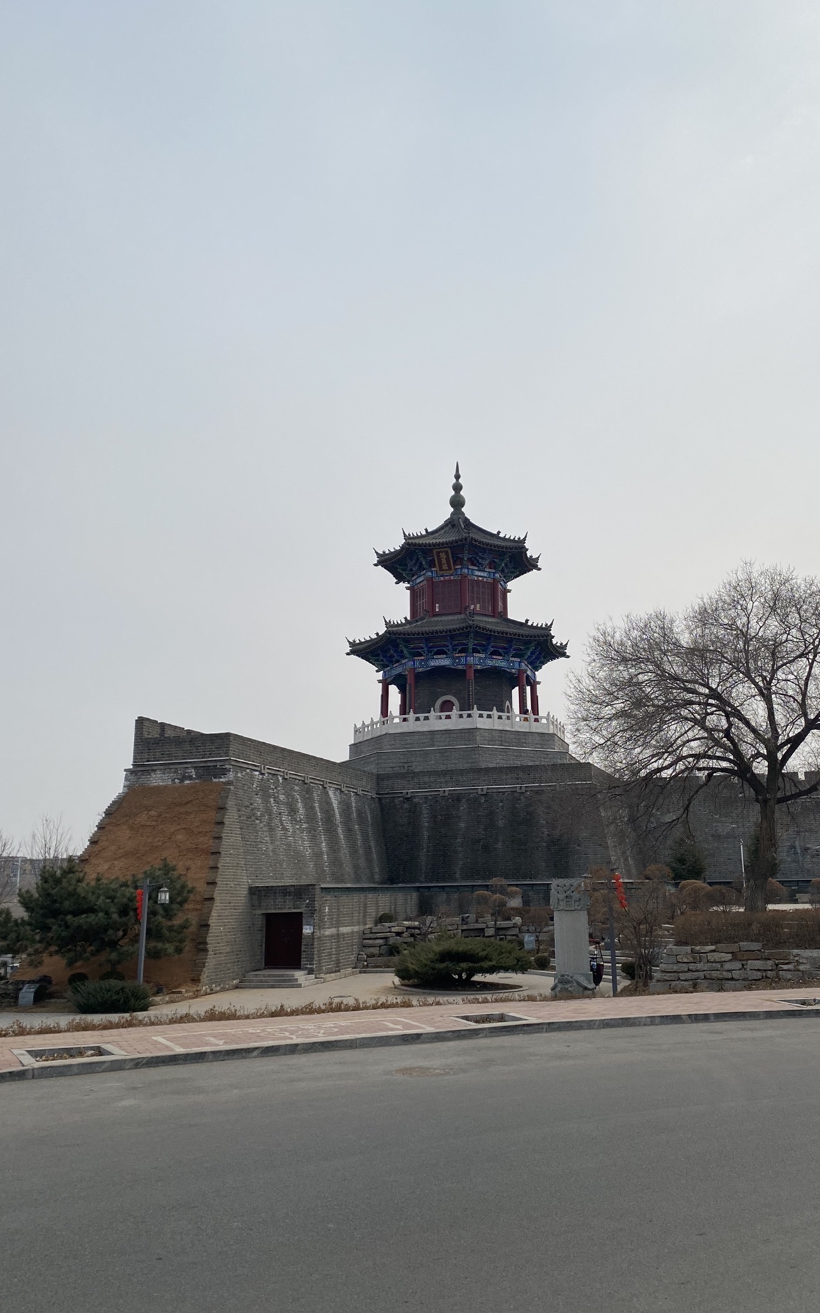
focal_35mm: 28
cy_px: 655
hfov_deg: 44.4
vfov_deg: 66.5
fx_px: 1002
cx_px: 481
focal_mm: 4.25
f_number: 1.8
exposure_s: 1/7692
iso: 32
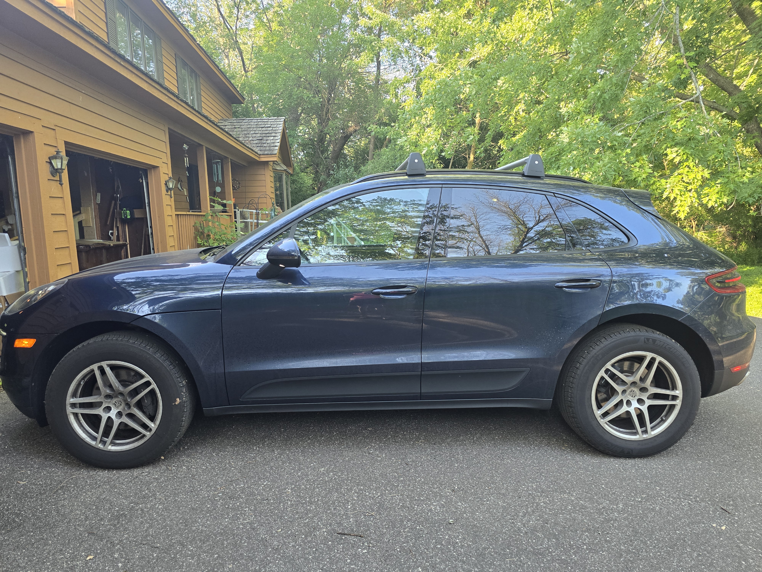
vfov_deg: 58.9
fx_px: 506
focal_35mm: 23
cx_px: 381
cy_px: 286
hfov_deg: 73.9
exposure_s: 1/180
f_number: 1.7
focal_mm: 6.3
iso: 160
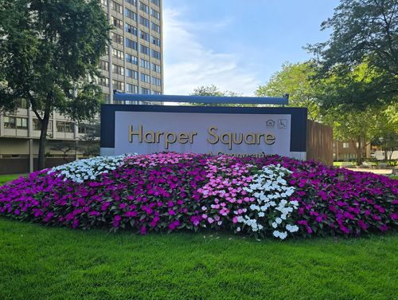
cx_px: 199
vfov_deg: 59.0
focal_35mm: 23
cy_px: 150
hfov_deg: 73.9
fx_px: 265
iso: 12
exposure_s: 1/582
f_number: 1.7
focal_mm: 6.3
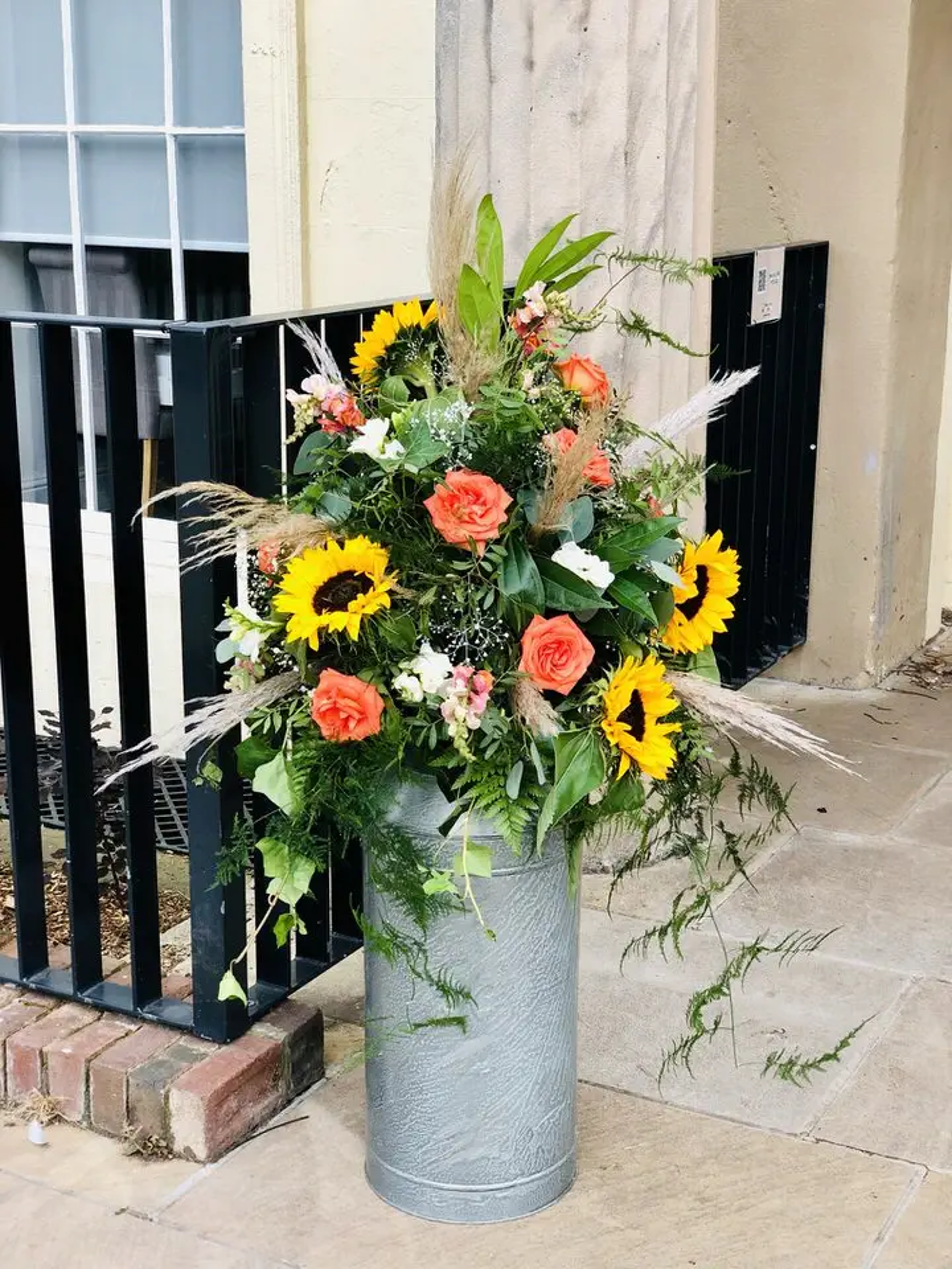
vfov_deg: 36.8
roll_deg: -0.1
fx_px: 1907
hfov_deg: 28.0
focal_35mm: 52
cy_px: 634
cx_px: 476
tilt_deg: -13.8
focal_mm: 6
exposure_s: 1/120
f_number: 2.4
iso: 20
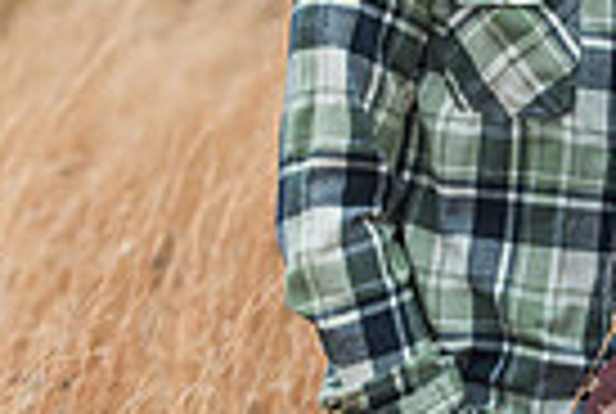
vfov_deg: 4.6
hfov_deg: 6.8
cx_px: 737
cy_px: 209
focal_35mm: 302
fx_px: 5179
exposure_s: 1/250
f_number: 3.5
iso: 1000
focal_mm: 70
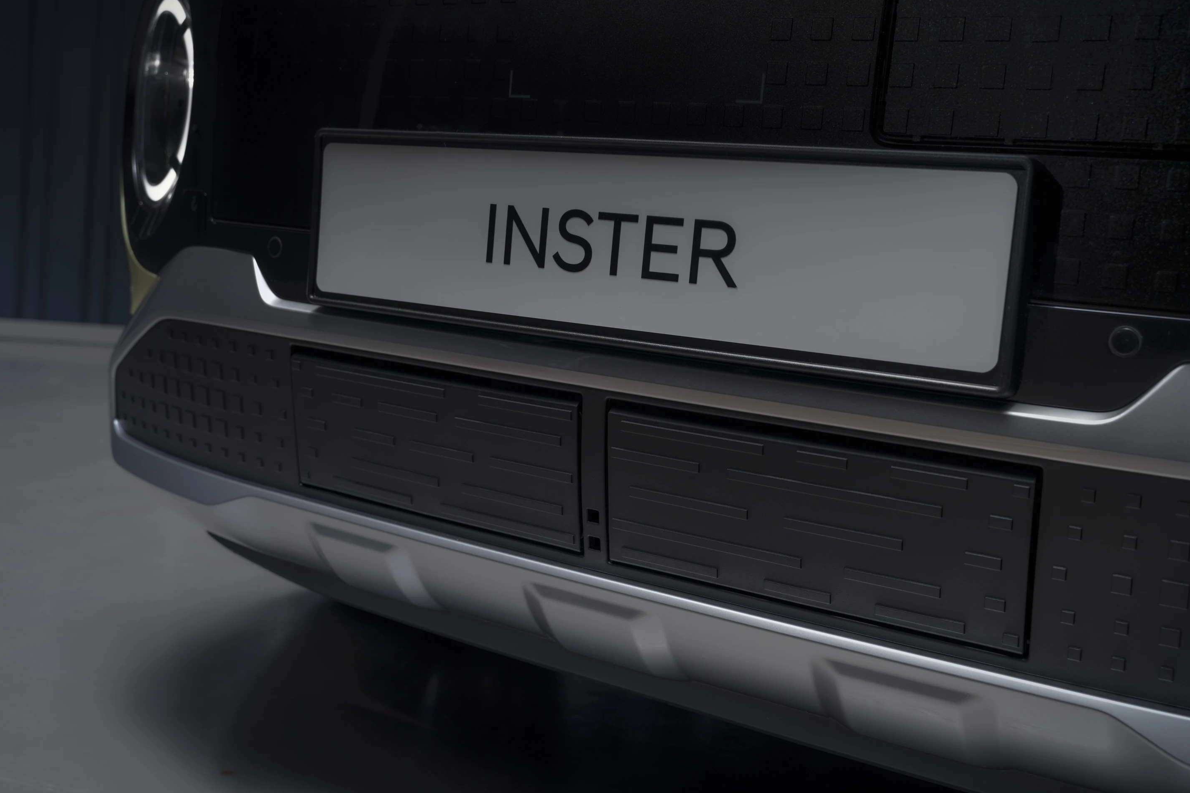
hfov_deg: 49.5
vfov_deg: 34.2
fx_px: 1289
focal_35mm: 39
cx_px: 617
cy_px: 382
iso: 50
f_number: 5.6
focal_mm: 37
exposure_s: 2
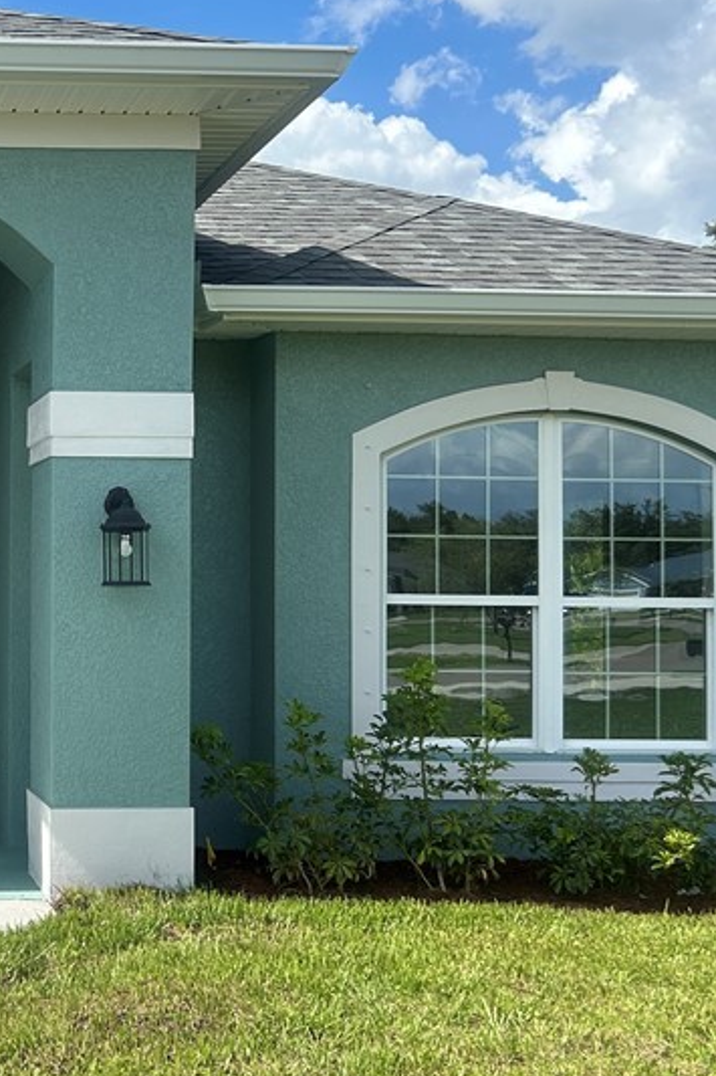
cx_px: -121
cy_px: 521
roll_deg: -0.4
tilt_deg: +0.8
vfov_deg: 38.2
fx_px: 1552
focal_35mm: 52
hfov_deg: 23.9
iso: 50
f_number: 1.5
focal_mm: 5.7
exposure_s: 1/2841
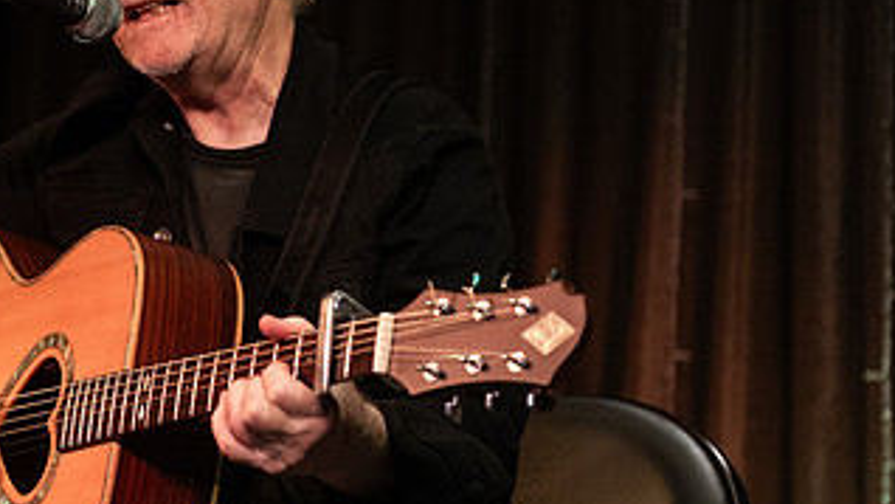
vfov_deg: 8.0
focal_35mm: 152
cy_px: 115
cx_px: 313
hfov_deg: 14.1
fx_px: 3608
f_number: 3.2
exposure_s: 1/200
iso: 2500
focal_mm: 70
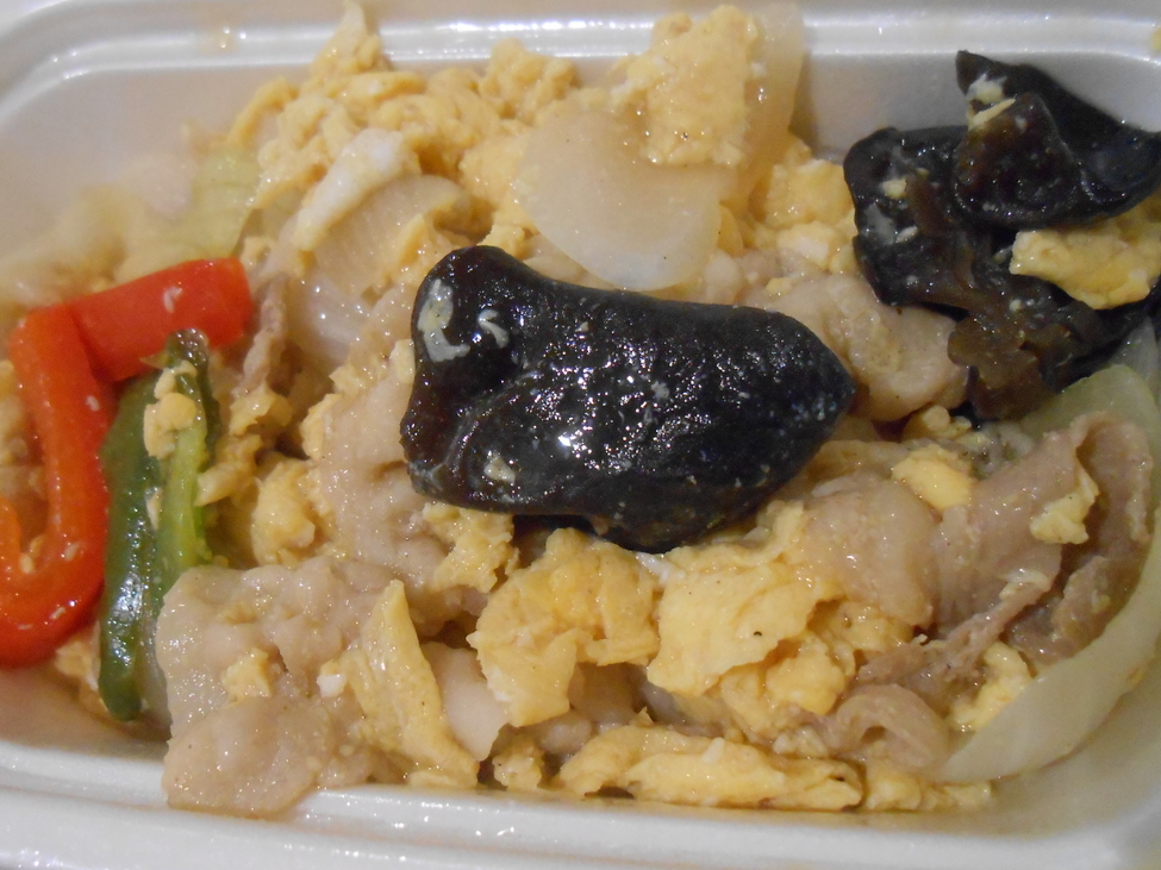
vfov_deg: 44.1
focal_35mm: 32
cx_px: 489
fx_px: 1073
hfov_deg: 56.6
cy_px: 452
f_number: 3.5
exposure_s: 1/80
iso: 800
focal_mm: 4.6
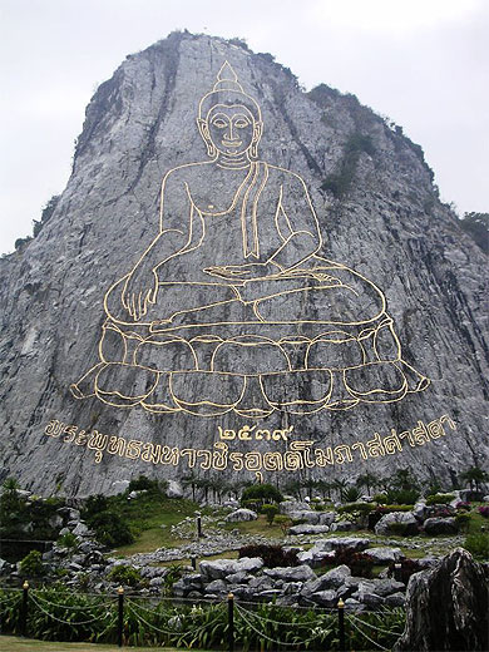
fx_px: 716
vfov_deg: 49.0
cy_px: 326
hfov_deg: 37.7
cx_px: 244
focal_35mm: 38
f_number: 2.8
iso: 50
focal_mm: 6
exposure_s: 1/1000
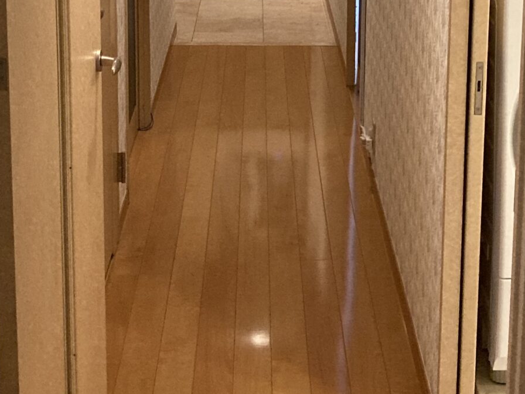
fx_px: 1213
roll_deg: -1.8
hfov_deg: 24.4
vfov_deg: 18.0
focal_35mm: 80
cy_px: 4
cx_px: 305
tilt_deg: -9.1
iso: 320
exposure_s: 1/50
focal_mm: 3.99
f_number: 1.8
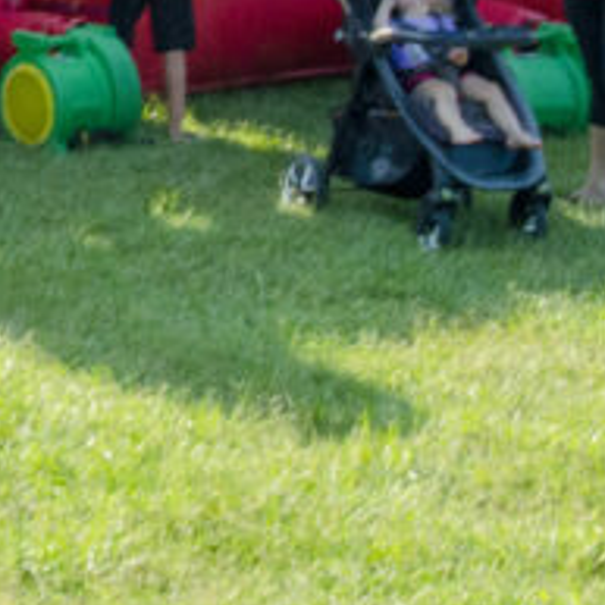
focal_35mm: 157
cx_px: -210
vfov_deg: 11.0
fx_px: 3098
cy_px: -111
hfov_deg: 10.9
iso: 1250
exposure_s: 1/80
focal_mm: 31
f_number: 25
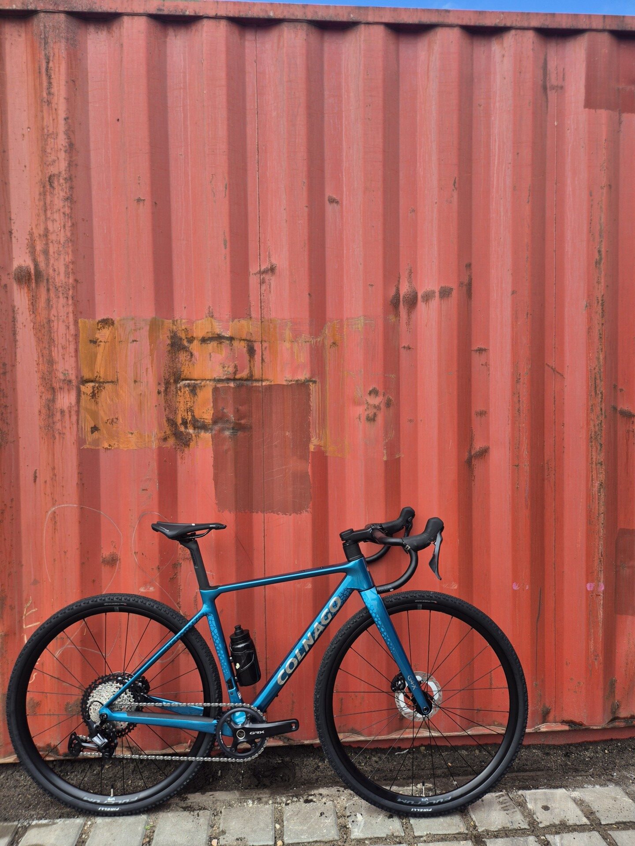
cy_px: 423
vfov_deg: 73.9
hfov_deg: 58.9
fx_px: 563
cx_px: 318
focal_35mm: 23
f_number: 1.8
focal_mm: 5.4
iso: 25
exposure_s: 1/730
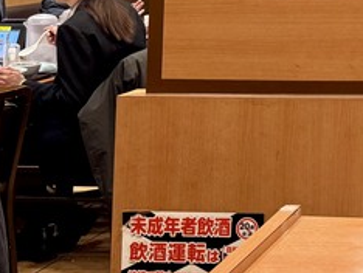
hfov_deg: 20.3
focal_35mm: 80
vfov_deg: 17.0
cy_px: -116
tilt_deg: +2.7
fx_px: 840
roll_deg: -0.6
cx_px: 571
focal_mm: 6.76
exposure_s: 1/100
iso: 160
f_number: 1.78
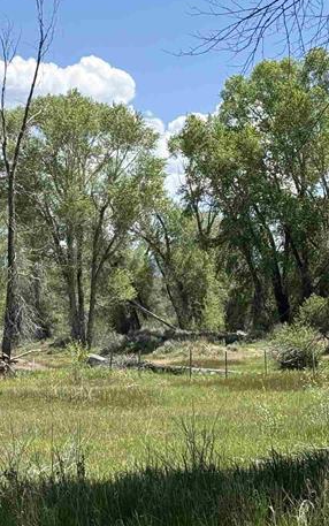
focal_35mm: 114
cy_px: 379
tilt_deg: -1.0
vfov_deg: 18.2
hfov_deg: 11.3
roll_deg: +1.9
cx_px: -39
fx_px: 1634
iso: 64
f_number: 1.78
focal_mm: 6.76
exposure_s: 1/2494
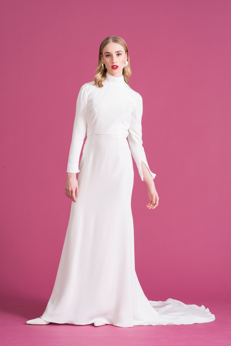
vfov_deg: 23.9
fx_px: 817
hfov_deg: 16.1
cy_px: 173
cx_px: 116
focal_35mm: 85
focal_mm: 85
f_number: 11
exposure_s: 1/125
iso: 100
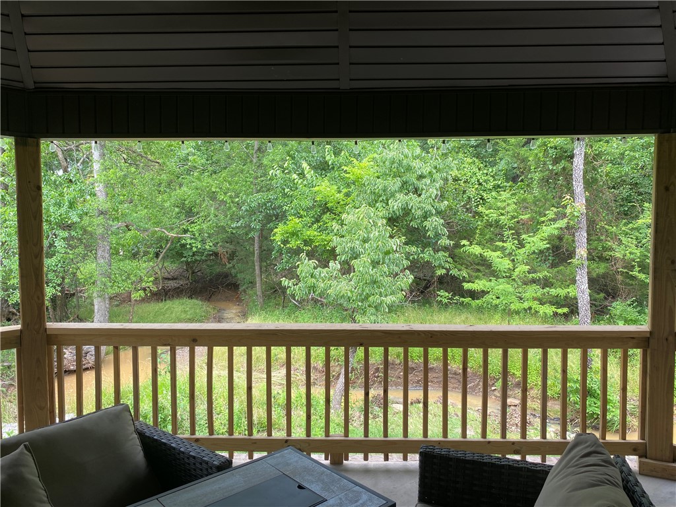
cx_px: 338
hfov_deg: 67.3
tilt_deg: -5.0
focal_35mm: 26
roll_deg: +0.2
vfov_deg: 53.1
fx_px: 508
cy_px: 254
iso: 32
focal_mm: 4.25
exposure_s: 1/163
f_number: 1.8
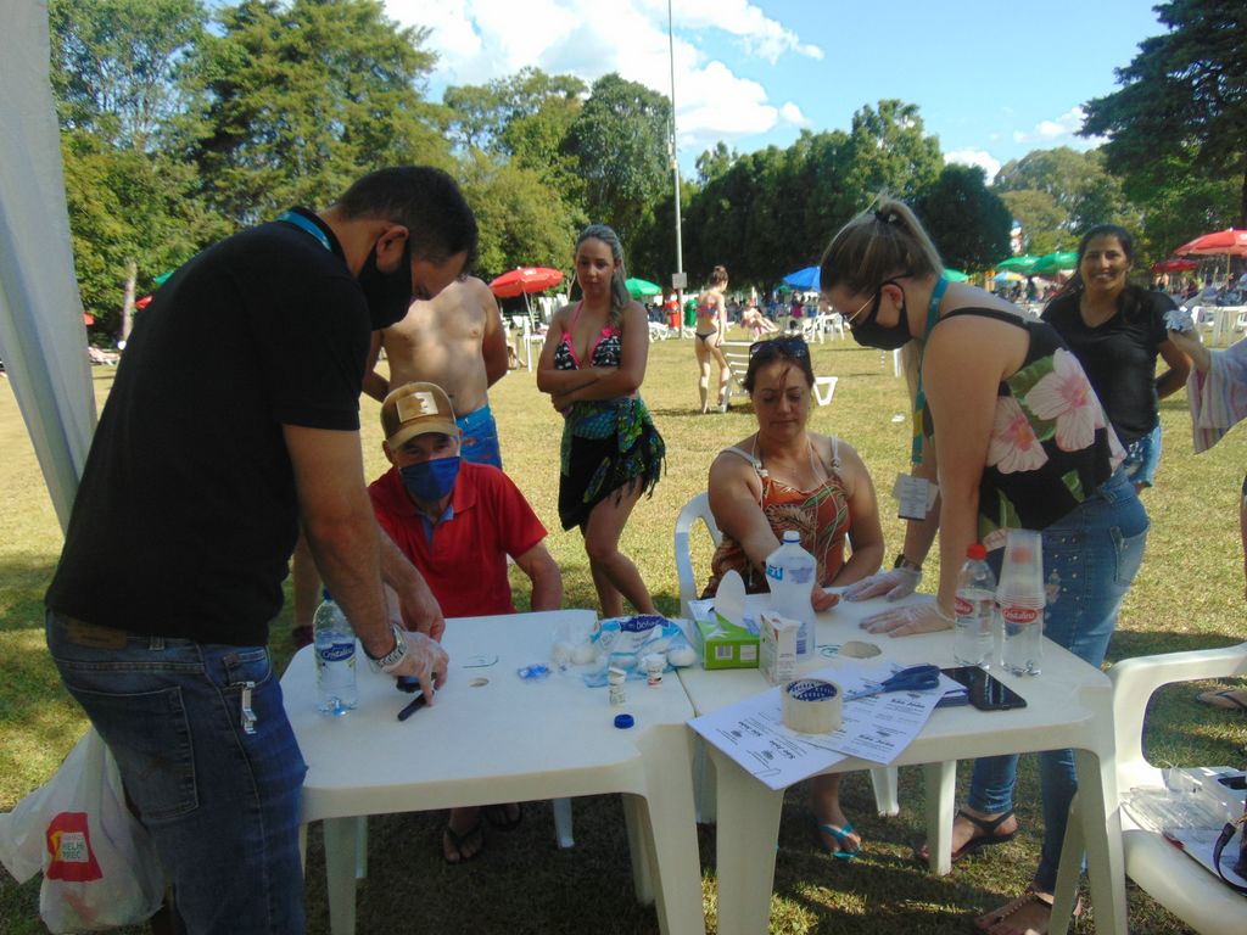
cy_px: 468
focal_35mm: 25
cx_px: 624
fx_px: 901
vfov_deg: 54.9
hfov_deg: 69.4
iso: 80
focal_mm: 4.5
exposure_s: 1/640
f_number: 3
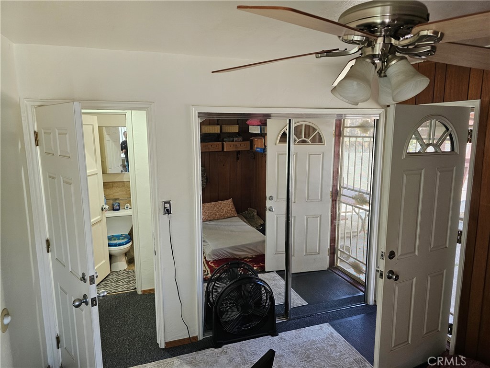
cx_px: 245
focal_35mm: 23
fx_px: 326
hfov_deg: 73.9
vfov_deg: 58.9
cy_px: 184
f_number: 1.7
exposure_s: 1/120
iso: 400
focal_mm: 6.3
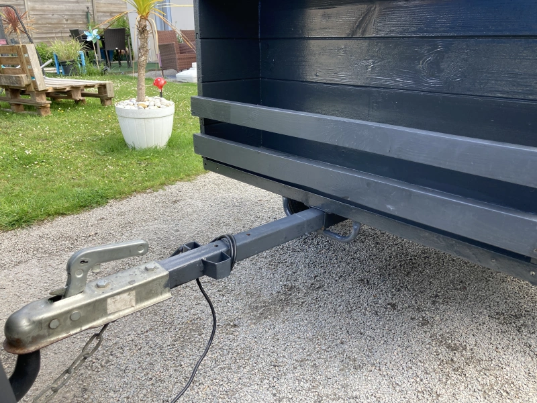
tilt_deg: -20.2
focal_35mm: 28
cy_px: 202
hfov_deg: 63.4
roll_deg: +0.2
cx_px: 268
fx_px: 434
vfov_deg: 49.7
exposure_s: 1/220
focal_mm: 3.99
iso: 20
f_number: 1.8
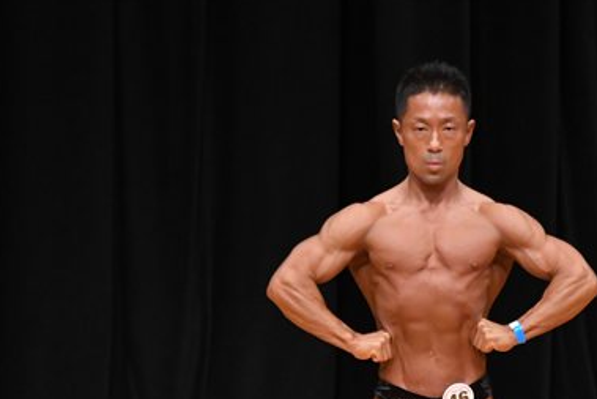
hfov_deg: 3.4
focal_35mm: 613
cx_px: 423
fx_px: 10169
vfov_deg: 2.2
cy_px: 399
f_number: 5.6
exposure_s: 1/400
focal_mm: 200
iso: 3200
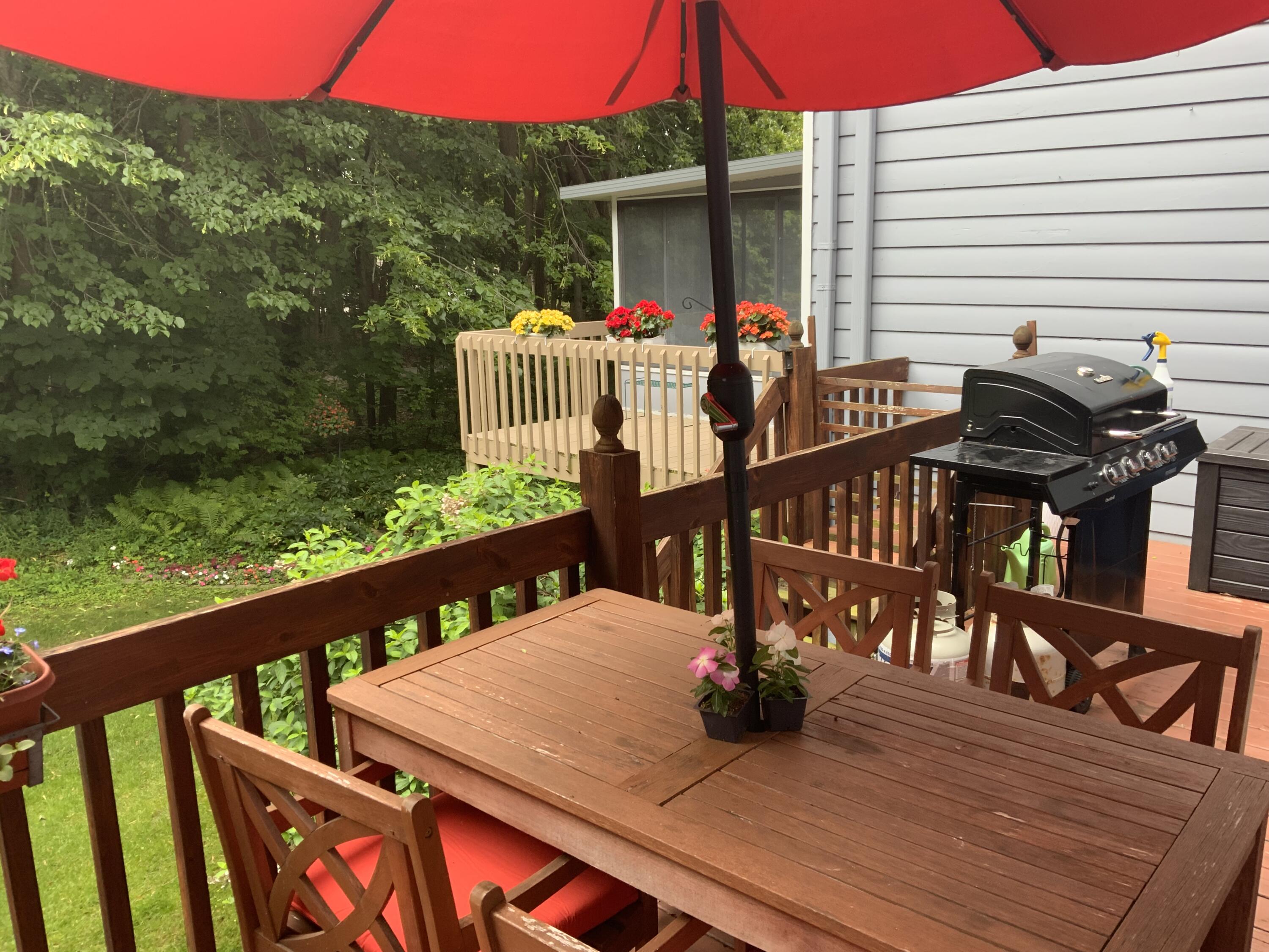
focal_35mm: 29
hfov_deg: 61.7
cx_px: 634
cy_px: 476
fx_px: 1063
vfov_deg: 48.2
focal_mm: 3
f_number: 1.8
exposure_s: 1/122
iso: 32
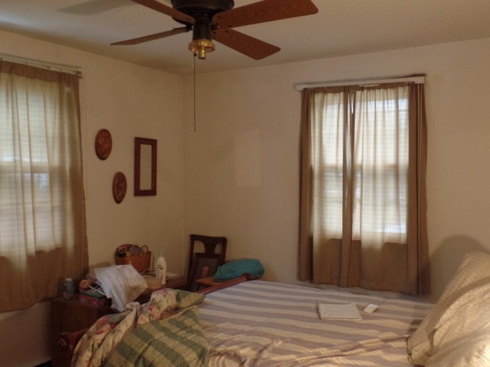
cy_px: 184
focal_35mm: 35
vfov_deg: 40.7
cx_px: 245
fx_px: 495
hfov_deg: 52.6
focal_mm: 6.2
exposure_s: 1/15
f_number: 3
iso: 400
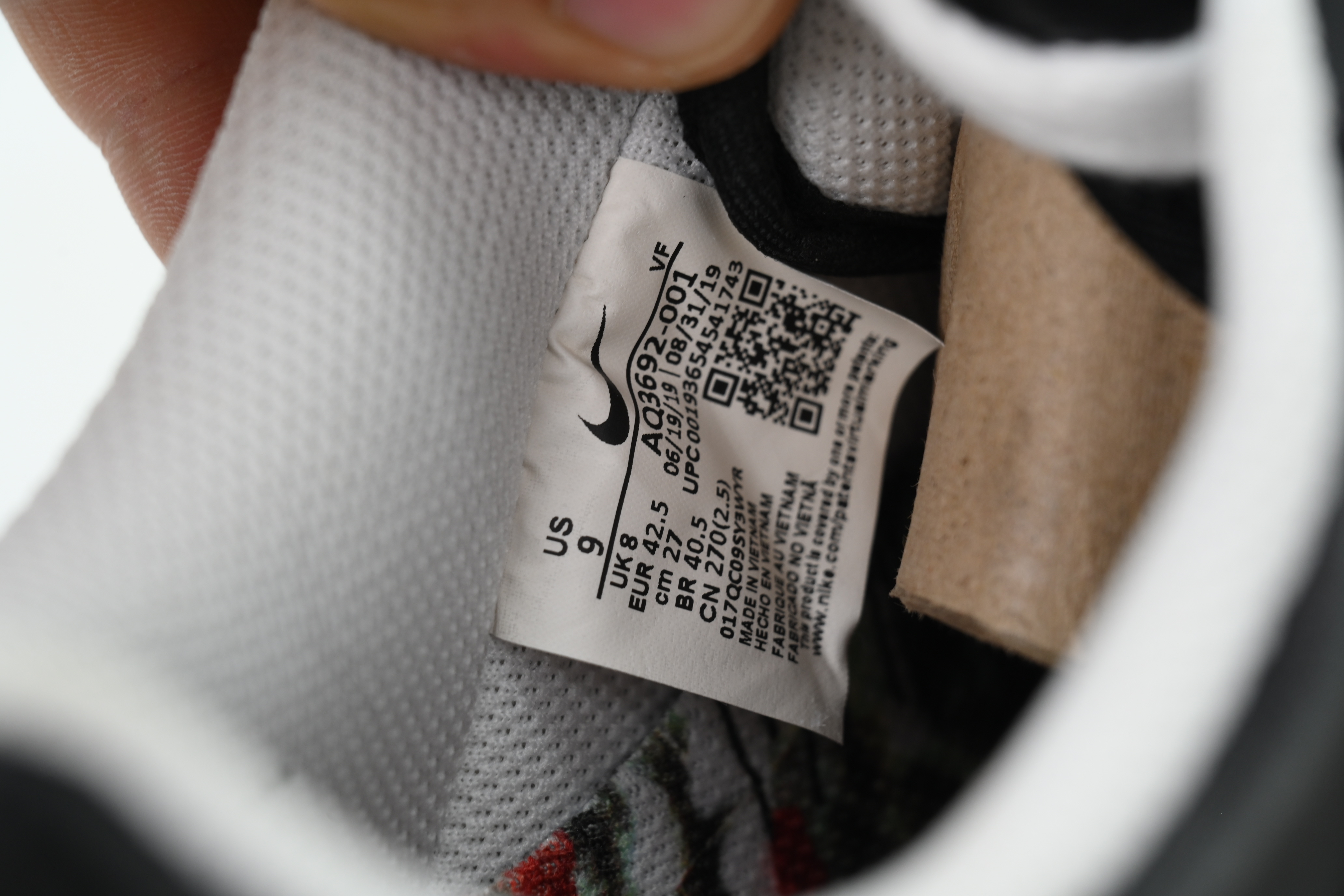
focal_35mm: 120
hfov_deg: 17.1
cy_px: 448
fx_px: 4480
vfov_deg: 11.4
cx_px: 672
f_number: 9
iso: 400
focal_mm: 120
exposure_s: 1/100
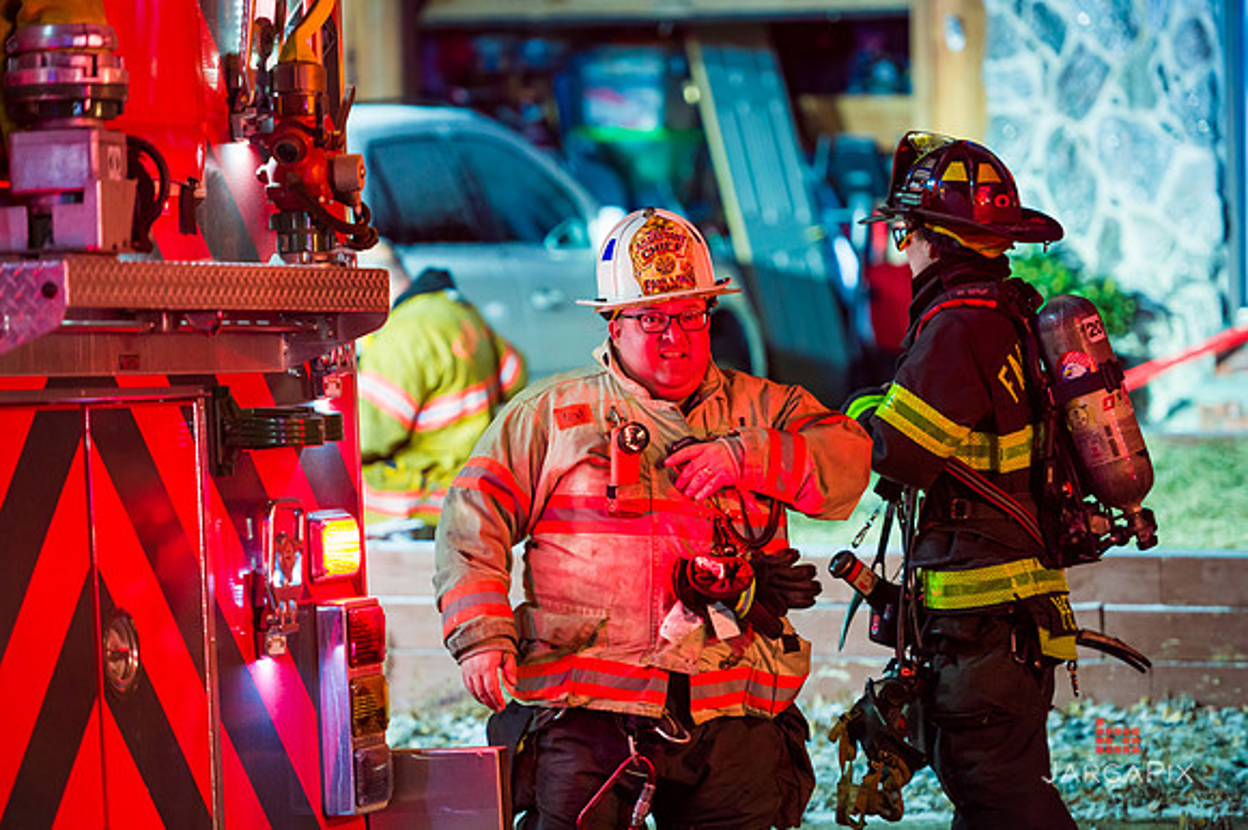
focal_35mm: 155
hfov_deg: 13.3
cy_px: 415
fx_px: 5370
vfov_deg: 8.8
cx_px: 624
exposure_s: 1/250
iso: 3200
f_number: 3.2
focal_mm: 155
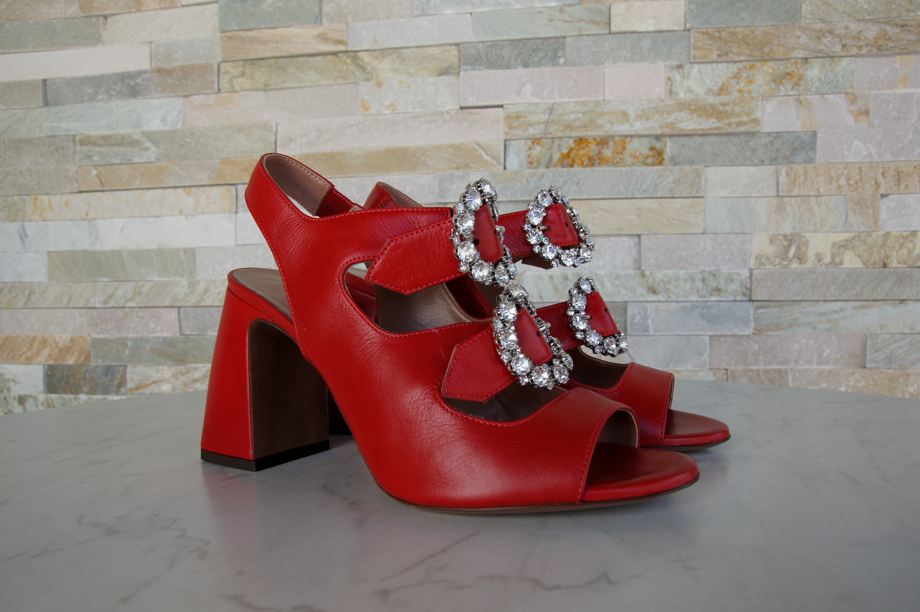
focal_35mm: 26
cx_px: 460
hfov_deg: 70.5
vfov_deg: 50.4
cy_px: 306
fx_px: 651
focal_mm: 17
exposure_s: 1/60
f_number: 8
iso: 200
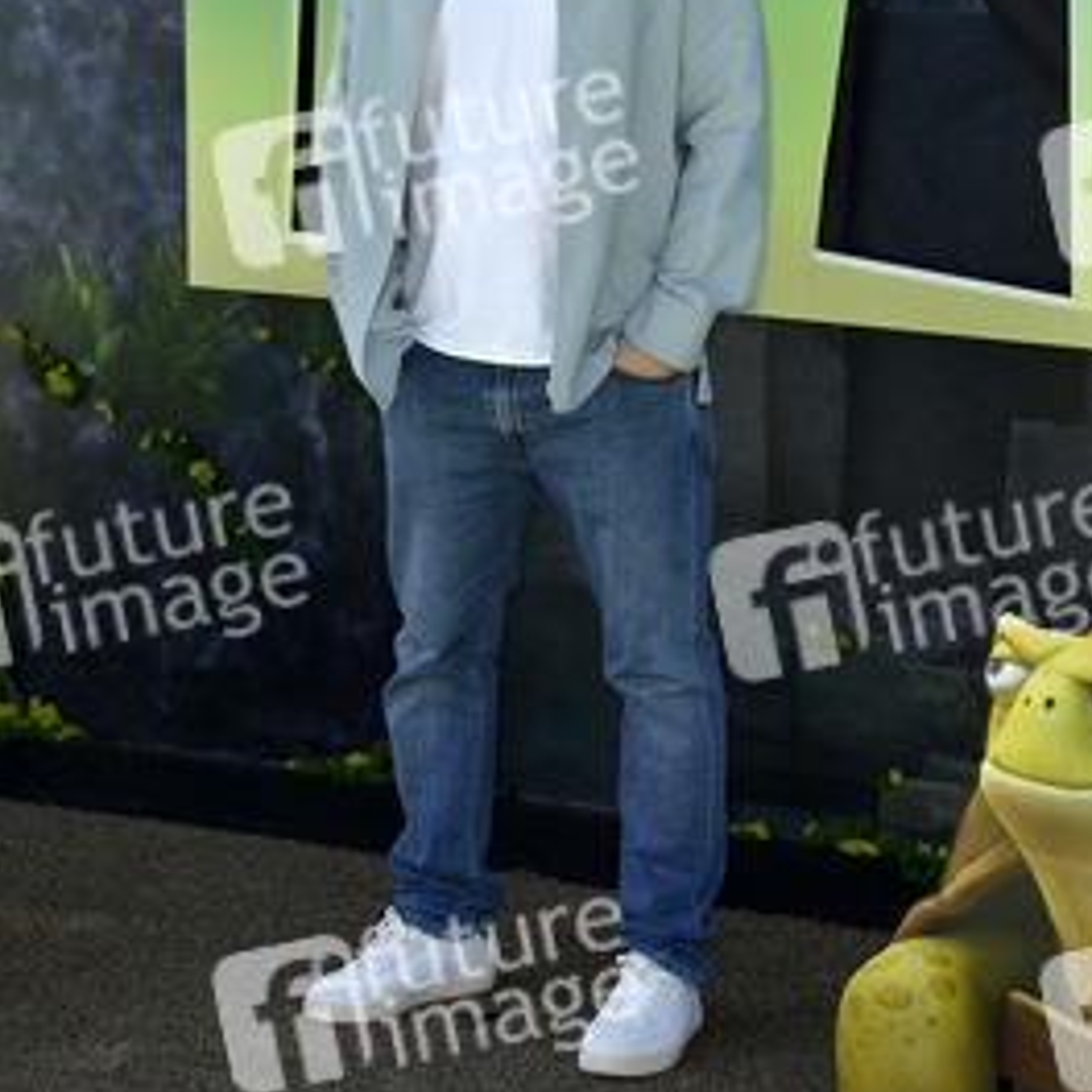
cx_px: 548
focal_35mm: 90
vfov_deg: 19.2
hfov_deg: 19.3
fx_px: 3212
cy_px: 376
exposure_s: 1/250
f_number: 7.1
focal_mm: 70
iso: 125
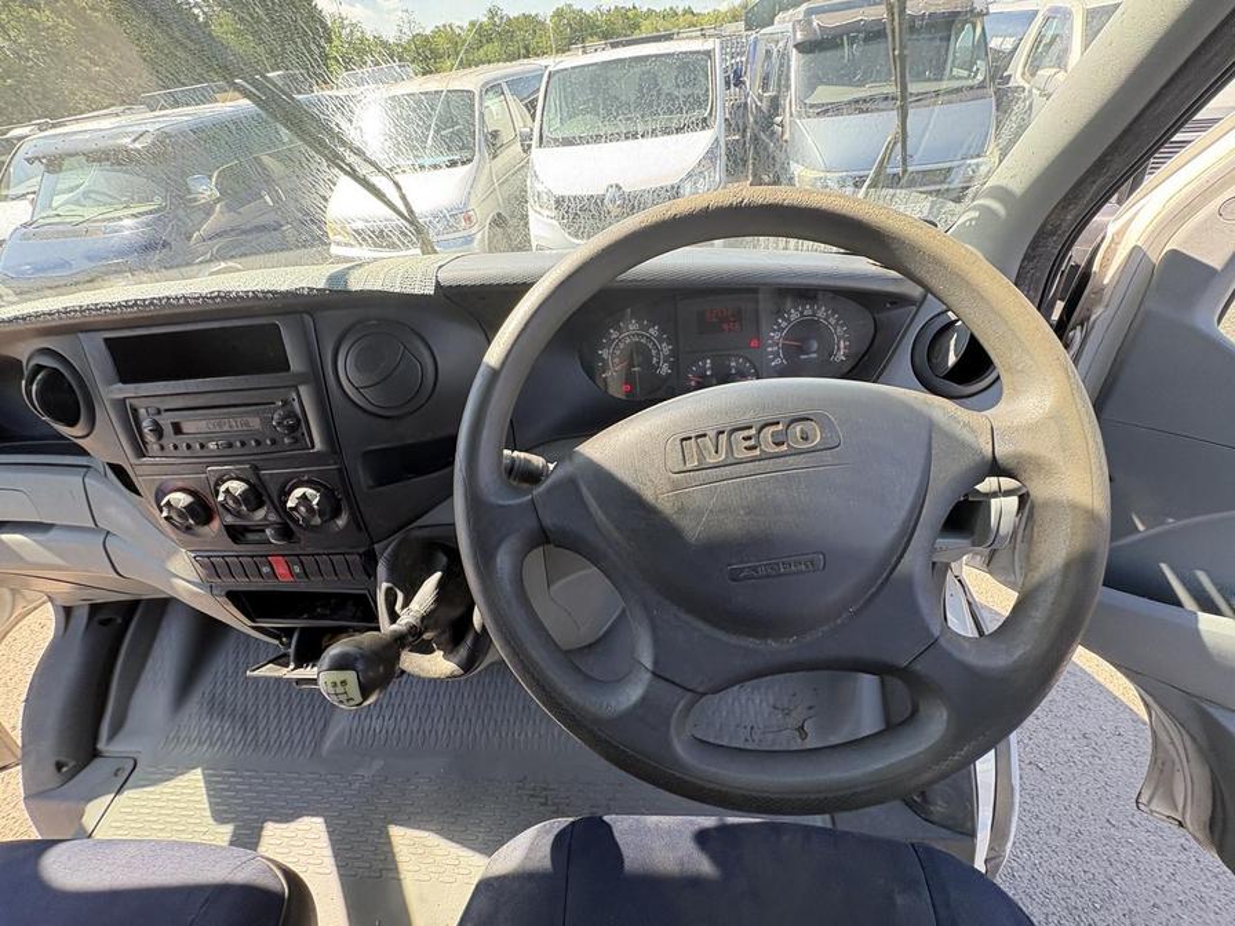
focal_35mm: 14
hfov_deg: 102.1
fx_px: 499
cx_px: 618
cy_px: 463
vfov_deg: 85.7
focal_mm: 2.22
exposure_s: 1/100
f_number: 2.2
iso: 100
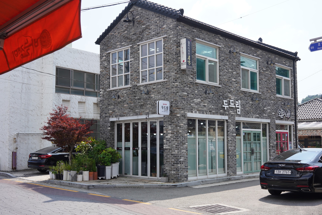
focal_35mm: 35
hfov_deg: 54.4
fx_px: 313
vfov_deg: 37.9
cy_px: 108
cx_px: 161
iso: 100
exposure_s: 1/100
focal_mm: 35
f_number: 10
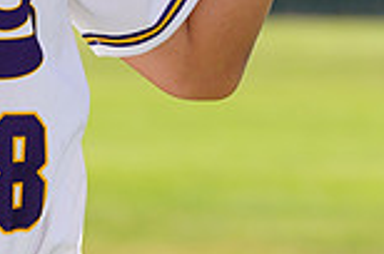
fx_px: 9069
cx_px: -77
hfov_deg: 2.4
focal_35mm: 852
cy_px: -222
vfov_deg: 1.6
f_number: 8
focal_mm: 226
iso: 100
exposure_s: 1/250
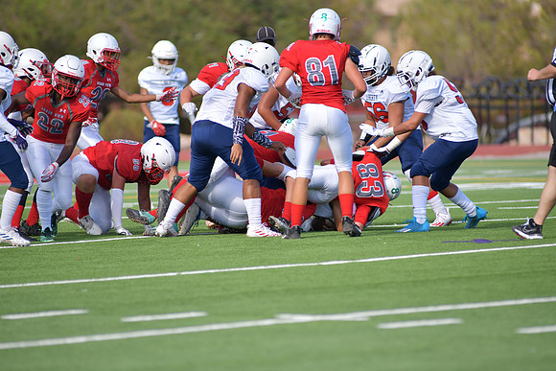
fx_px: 4634
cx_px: 278
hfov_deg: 6.9
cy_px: 186
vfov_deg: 4.6
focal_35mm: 300
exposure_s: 1/2000
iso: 200
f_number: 3.5
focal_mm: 300
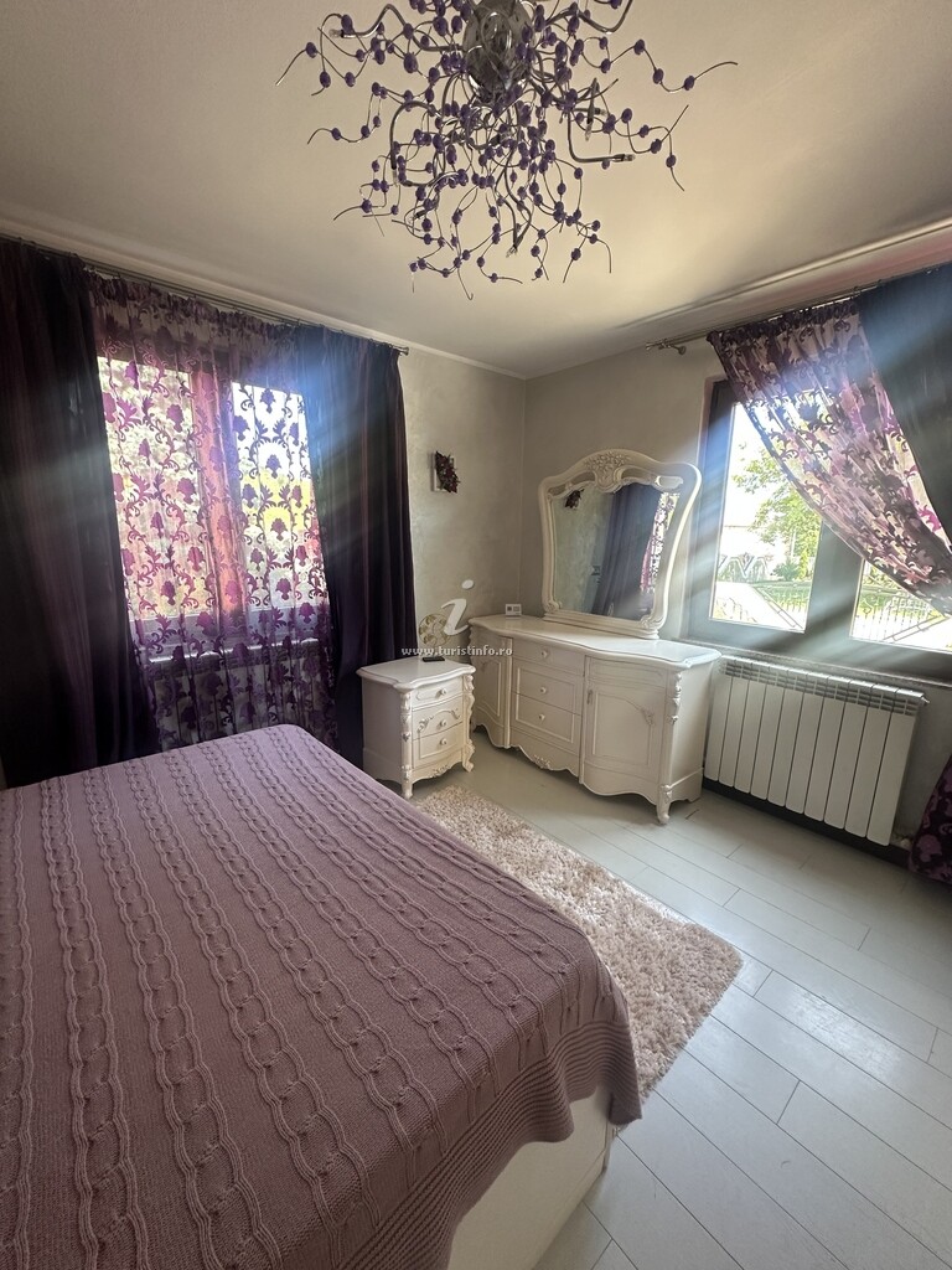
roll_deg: -1.9
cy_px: 635
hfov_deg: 85.7
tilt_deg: -12.0
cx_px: 476
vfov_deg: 102.1
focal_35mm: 14
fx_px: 513
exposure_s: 1/99
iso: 250
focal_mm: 2.22
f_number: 2.2
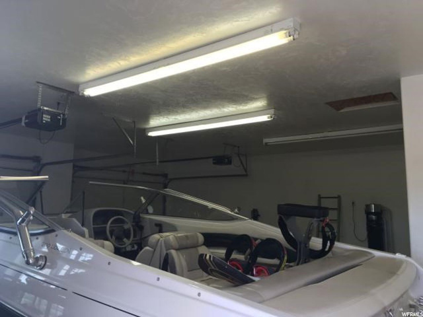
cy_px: 158
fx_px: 354
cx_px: 212
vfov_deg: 48.2
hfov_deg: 61.7
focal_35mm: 29
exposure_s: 1/120
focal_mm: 4.15
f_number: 2.2
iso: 40
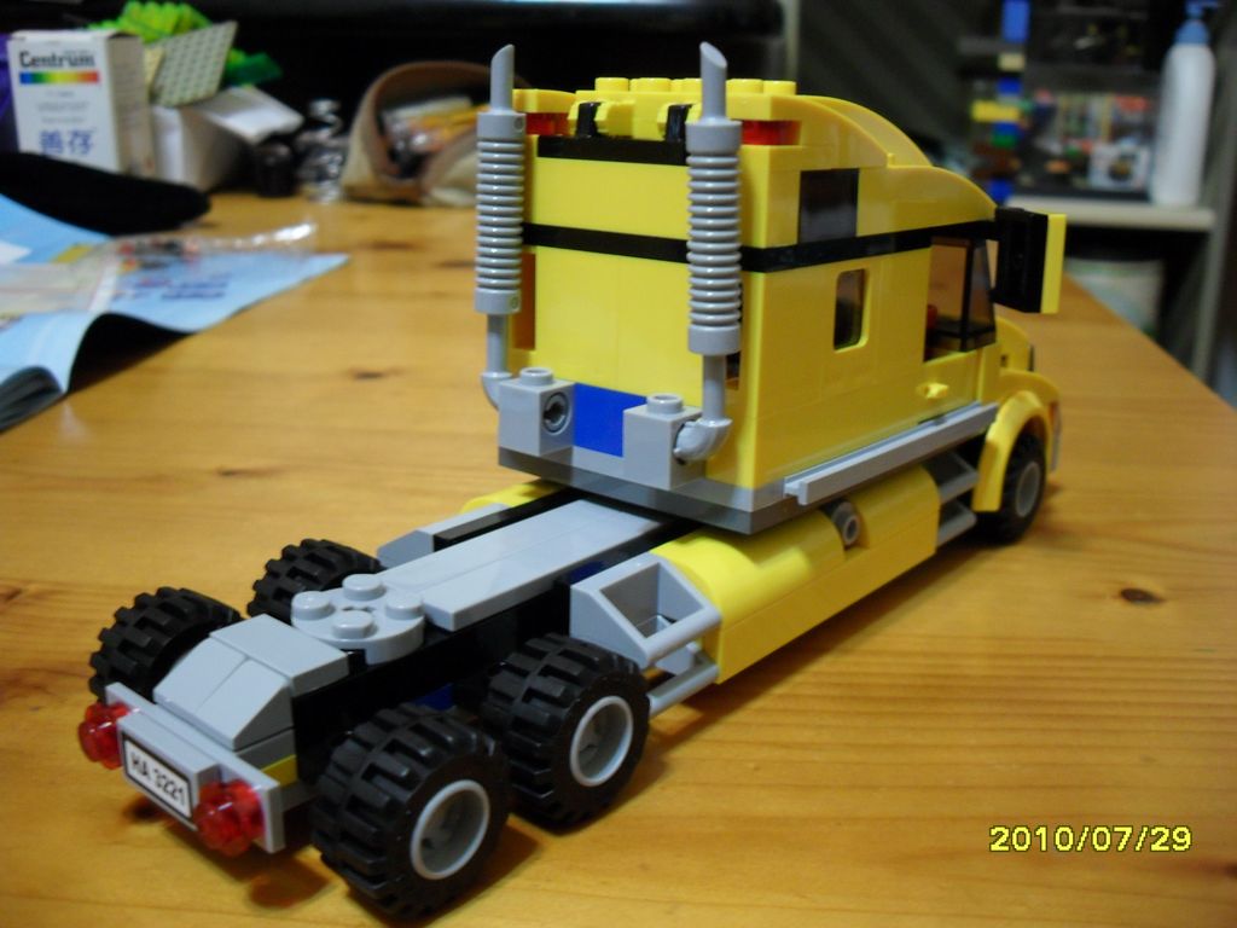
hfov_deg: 52.6
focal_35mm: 35
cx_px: 618
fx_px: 1251
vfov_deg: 40.7
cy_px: 464
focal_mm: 6.2
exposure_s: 1/3
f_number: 2.8
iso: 200
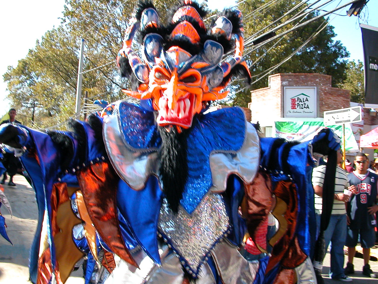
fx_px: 404
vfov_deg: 38.7
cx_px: 189
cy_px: 142
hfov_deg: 50.1
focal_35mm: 37
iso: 100
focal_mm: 5.6
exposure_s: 1/138
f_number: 4.5
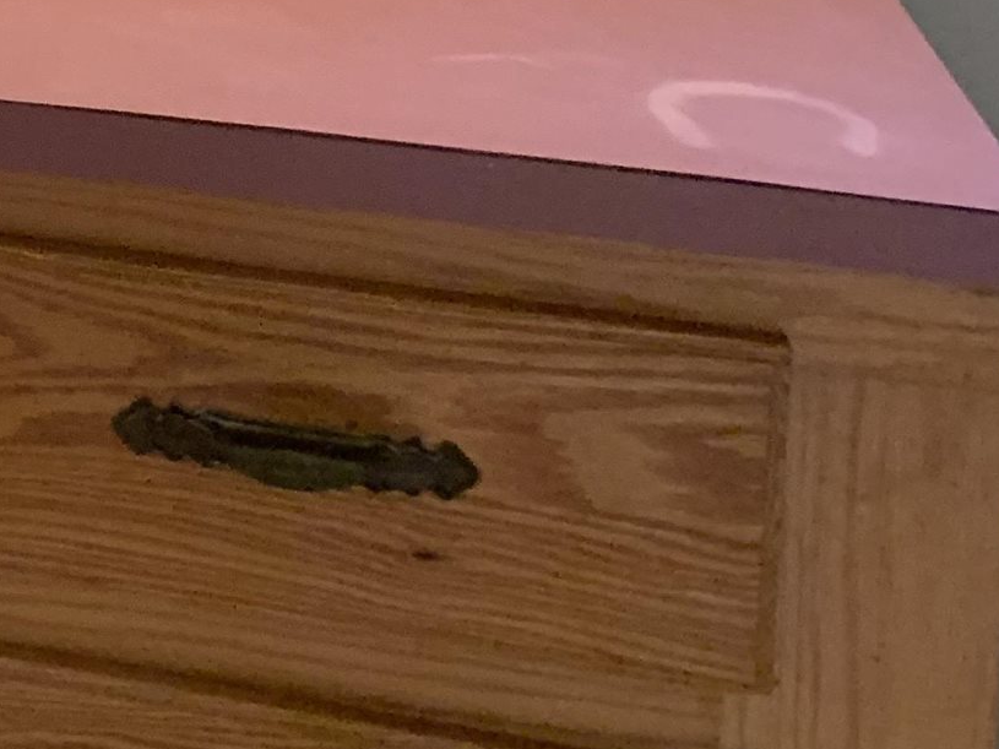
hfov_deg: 16.8
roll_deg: +0.7
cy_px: -606
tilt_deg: -8.0
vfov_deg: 13.5
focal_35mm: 98
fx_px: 2828
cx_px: -772
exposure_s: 1/60
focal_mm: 4.25
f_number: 1.8
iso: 250
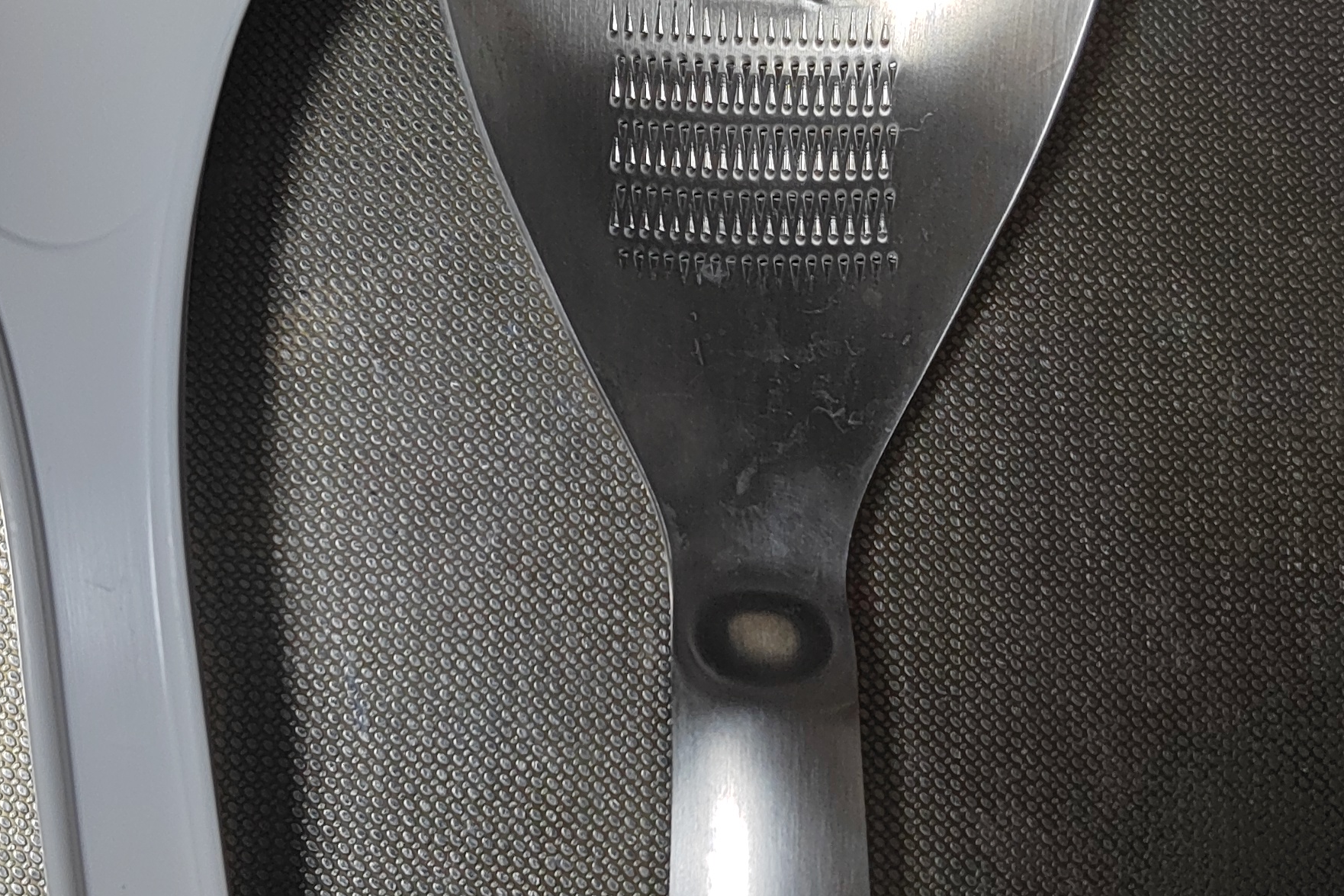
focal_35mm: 53
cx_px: 587
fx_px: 1979
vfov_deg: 25.5
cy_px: 439
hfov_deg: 37.5
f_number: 1.9
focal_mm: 5.52
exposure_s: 1/50
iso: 859
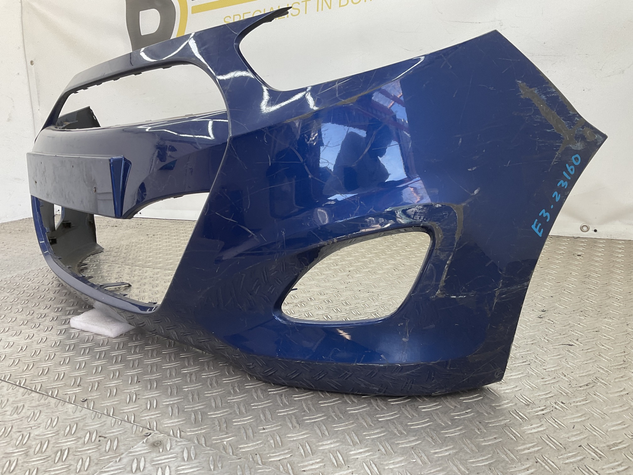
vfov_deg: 48.2
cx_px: 316
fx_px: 530
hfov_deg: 61.7
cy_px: 238
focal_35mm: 29
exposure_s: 1/100
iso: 32
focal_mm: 3
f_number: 1.8
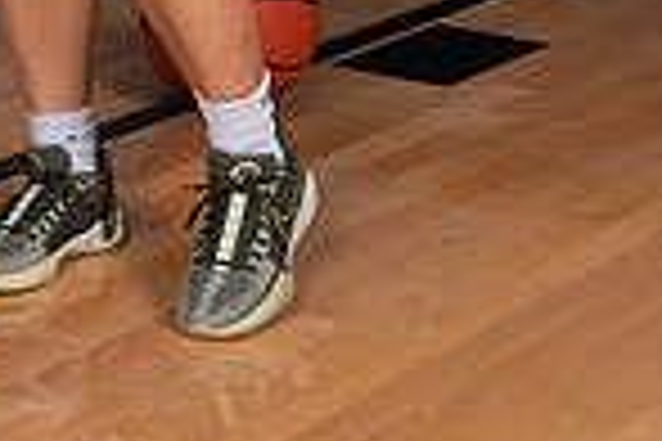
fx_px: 3144
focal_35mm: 171
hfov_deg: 12.0
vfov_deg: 7.6
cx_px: 180
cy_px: -490
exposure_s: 1/320
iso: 500
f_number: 7.1
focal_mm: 56
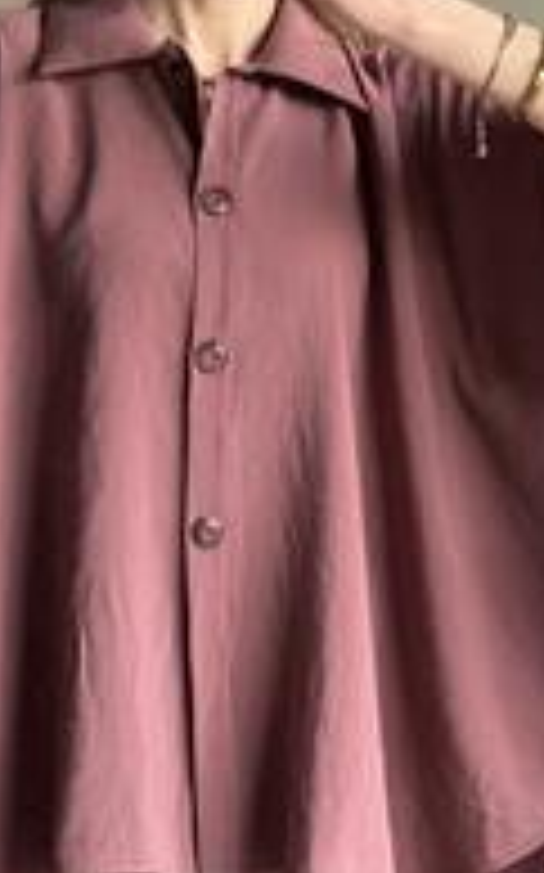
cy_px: 216
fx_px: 2661
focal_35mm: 112
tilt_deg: -19.7
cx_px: 243
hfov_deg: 11.7
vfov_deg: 18.5
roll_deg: +0.0
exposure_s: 1/60
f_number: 1.78
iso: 320
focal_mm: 6.86
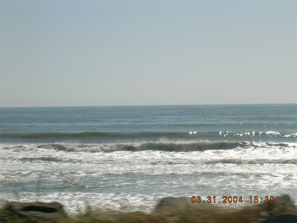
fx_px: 901
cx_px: 148
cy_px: 112
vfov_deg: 14.1
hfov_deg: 18.7
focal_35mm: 105
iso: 50
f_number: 8.2
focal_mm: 16.2
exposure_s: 1/453
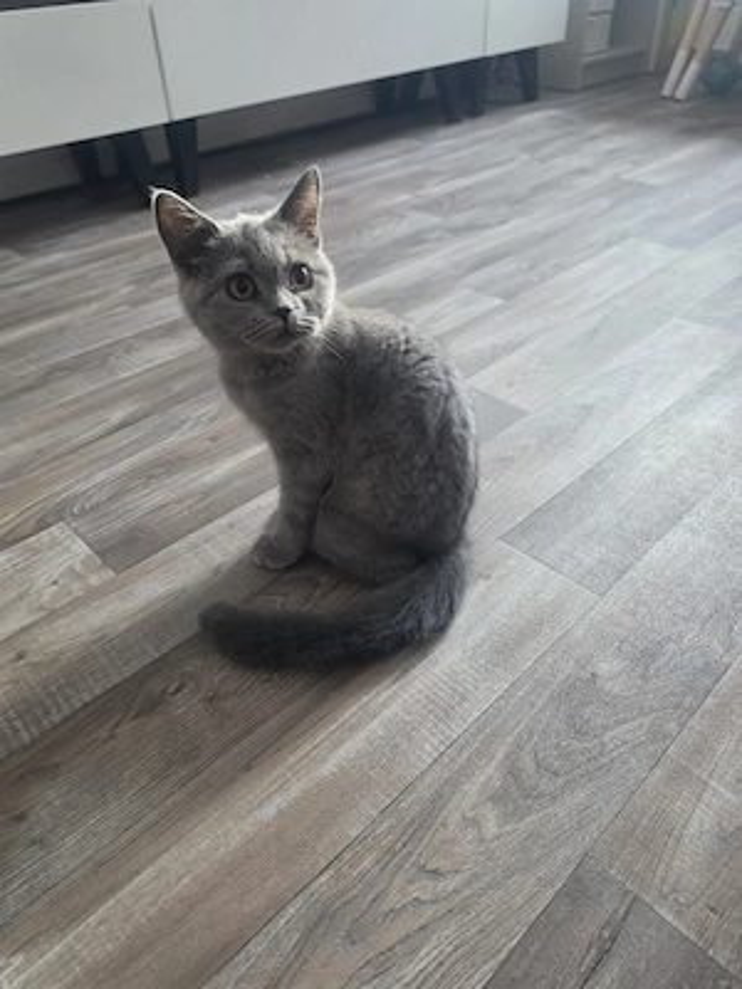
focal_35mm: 23
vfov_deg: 73.9
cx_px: 371
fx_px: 657
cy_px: 494
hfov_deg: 58.9
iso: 400
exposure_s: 1/101
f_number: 1.4
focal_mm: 6.5
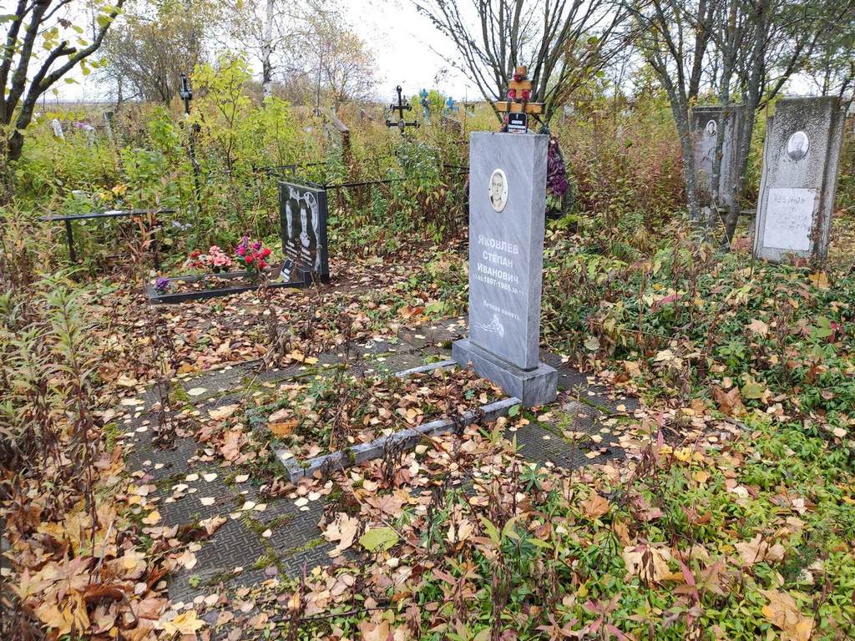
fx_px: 642
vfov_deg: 53.1
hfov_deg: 67.3
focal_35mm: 26
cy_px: 320
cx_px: 428
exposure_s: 1/100
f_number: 1.75
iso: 126
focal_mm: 4.77
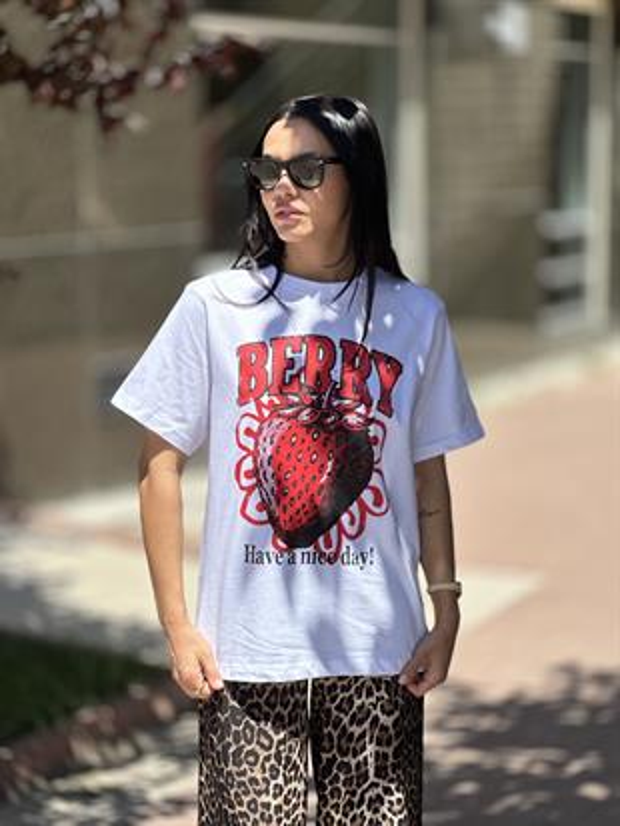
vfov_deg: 25.3
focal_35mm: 77
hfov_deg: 19.1
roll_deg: +0.3
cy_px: 413
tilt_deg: -9.2
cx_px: 310
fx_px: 1838
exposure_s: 1/1014
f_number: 2.8
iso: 32
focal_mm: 9
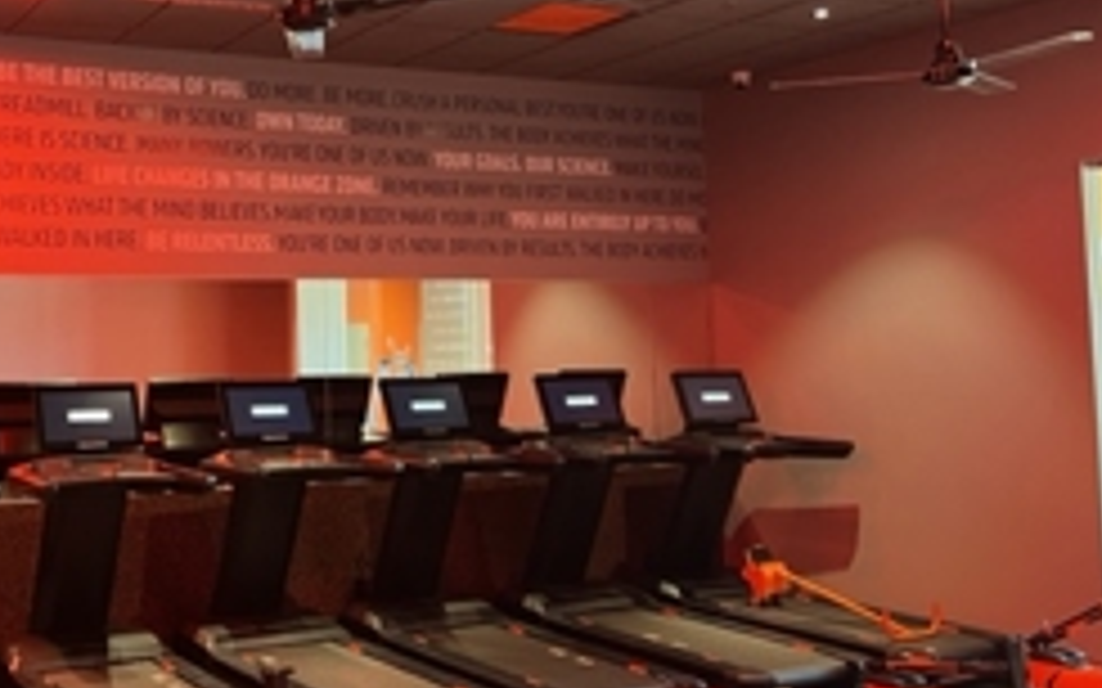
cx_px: 243
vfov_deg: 28.4
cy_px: 238
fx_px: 1351
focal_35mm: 45
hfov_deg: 42.6
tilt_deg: +3.9
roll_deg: +1.2
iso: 500
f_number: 1.5
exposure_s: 1/40
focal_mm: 5.7
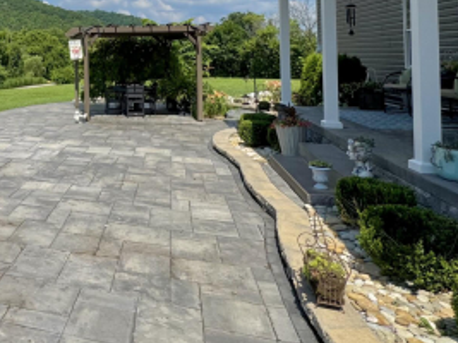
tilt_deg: +0.7
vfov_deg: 38.3
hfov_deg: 44.4
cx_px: -4
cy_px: 43
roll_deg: +0.2
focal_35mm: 35
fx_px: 463
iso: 50
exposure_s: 1/2584
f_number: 2.2
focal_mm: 2.22
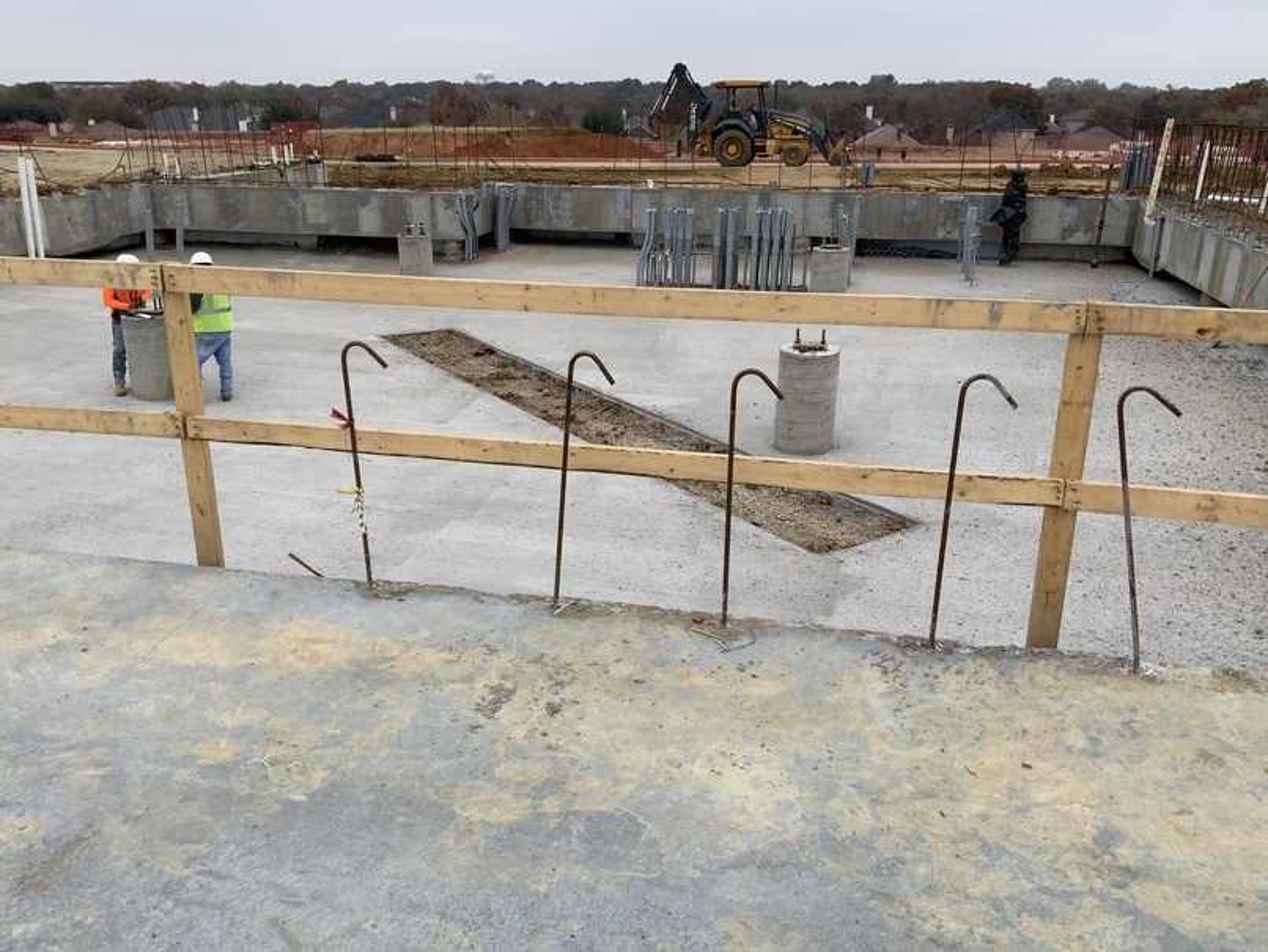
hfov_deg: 61.6
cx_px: 634
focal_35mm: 29
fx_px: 1063
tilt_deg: -20.1
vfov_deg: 48.3
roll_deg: +1.0
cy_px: 476
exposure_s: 1/120
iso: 32
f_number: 1.8
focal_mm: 3
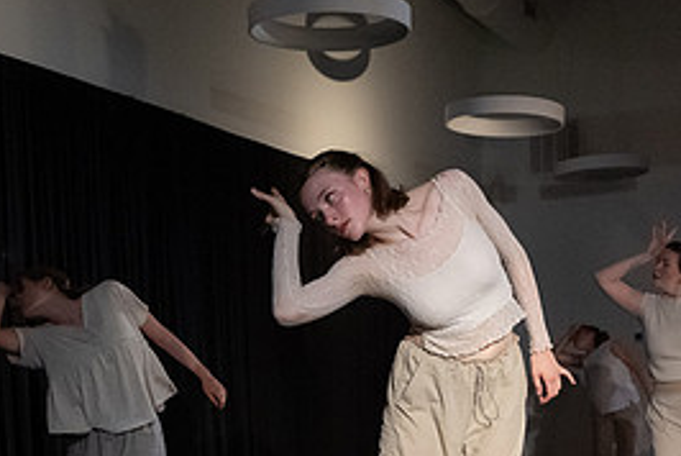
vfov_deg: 19.4
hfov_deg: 29.6
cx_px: 368
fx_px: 1288
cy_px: 476
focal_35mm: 68
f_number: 5
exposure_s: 1/500
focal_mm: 28
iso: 6400
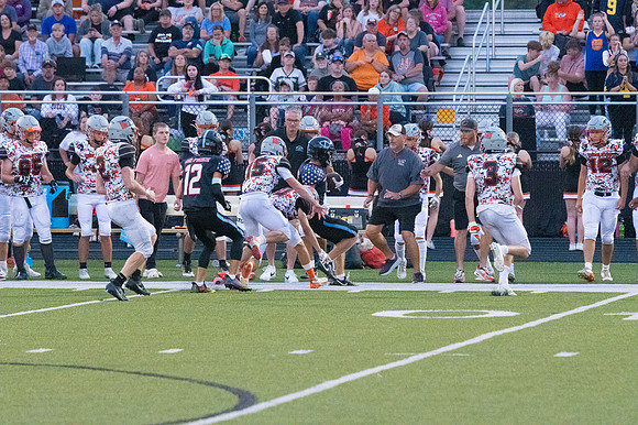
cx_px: 319
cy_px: 212
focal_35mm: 300
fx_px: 5313
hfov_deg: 6.9
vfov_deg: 4.6
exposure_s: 1/1600
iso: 5000
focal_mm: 200
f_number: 5.6
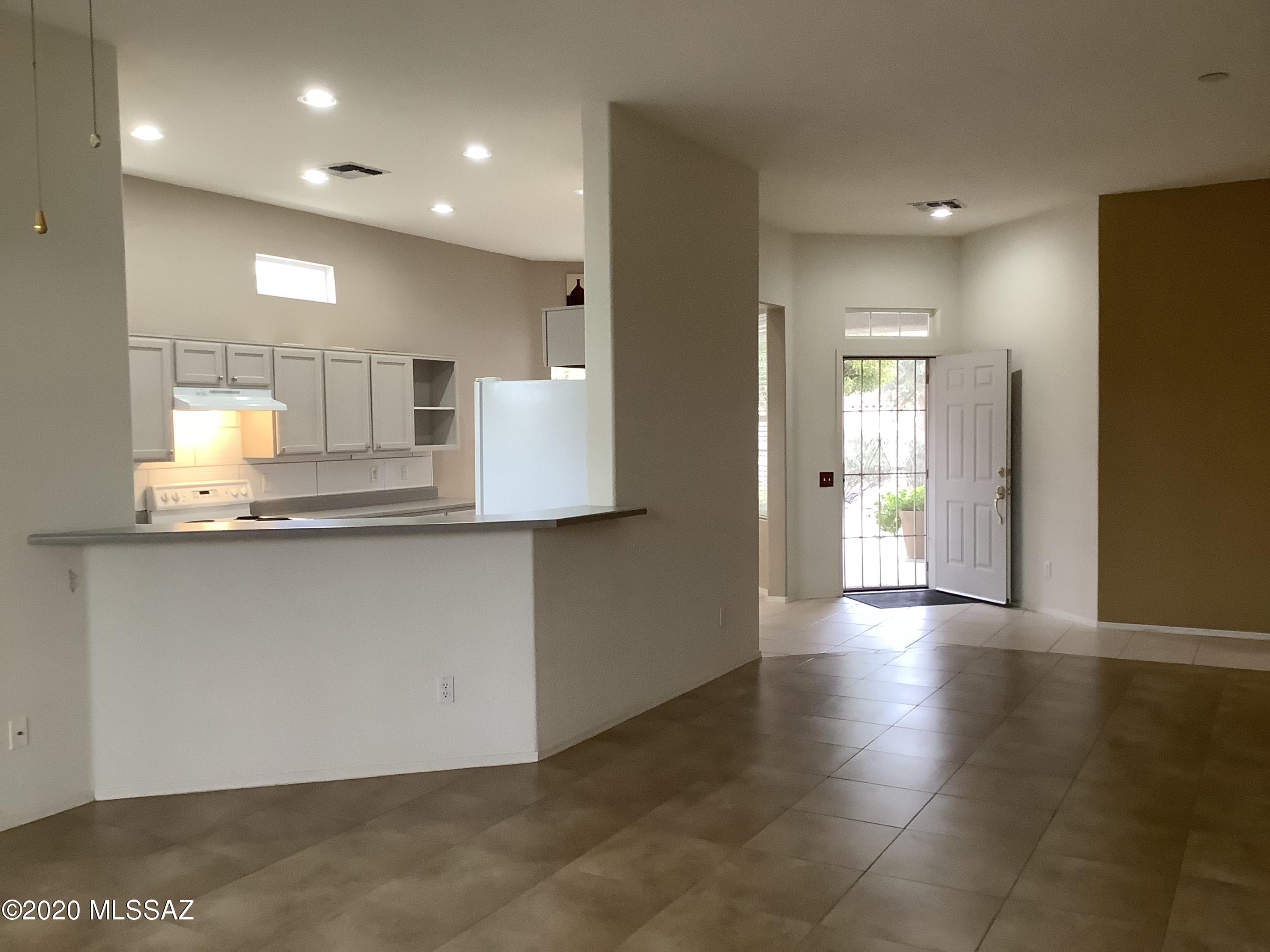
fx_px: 1137
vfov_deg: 45.4
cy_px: 476
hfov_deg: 58.4
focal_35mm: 31
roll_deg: -0.1
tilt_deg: -1.8
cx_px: 635
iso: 160
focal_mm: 3.3
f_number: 2.4
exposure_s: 1/60
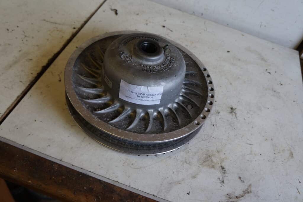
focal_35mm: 30
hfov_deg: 61.9
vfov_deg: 43.6
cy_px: 101
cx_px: 152
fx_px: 253
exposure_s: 1/60
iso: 400
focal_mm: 20
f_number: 4
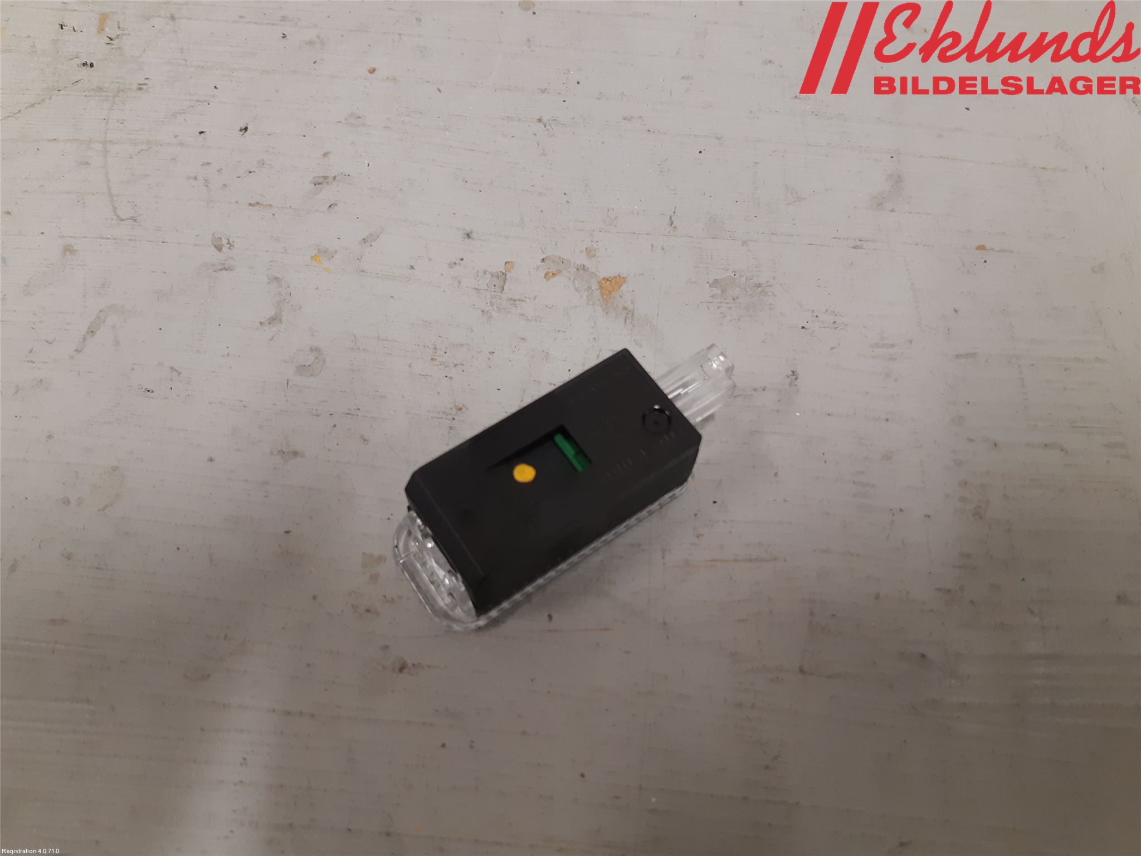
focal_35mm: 26
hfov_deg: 67.3
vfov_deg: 53.1
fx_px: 857
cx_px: 570
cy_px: 428
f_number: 1.7
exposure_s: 1/50
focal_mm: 3.93
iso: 160
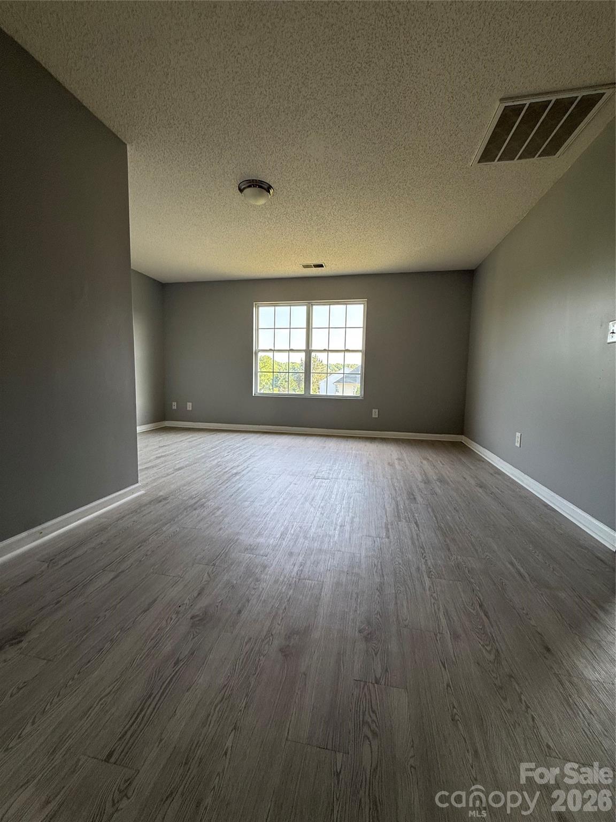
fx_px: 332
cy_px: 411
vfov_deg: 102.1
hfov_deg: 85.7
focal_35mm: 14
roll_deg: -0.9
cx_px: 308
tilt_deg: -4.9
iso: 64
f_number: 2.2
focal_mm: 2.22
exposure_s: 1/120
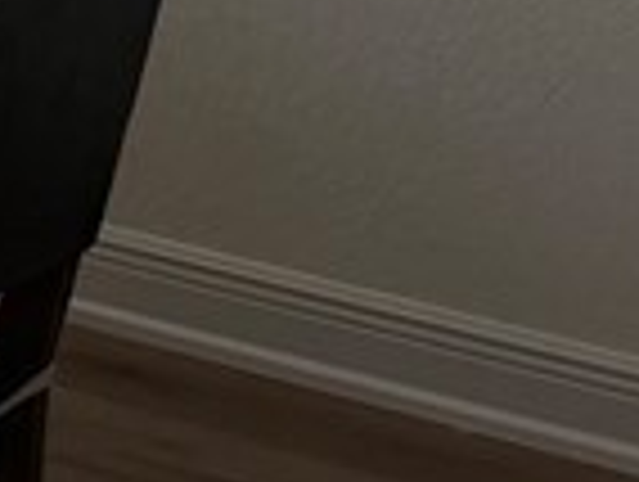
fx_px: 3199
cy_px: -721
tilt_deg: -3.2
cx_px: -1616
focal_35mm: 173
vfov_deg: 7.9
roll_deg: -0.8
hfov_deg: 8.4
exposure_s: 1/120
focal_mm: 6.76
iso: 160
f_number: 1.78
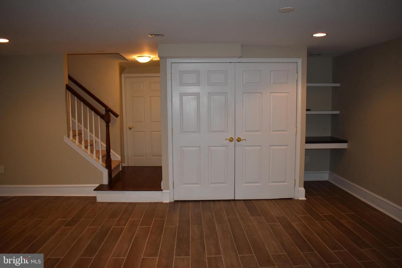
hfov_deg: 67.4
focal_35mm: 27
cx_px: 201
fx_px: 302
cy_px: 134
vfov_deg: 47.9
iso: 800
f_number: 3.5
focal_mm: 18
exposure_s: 1/125
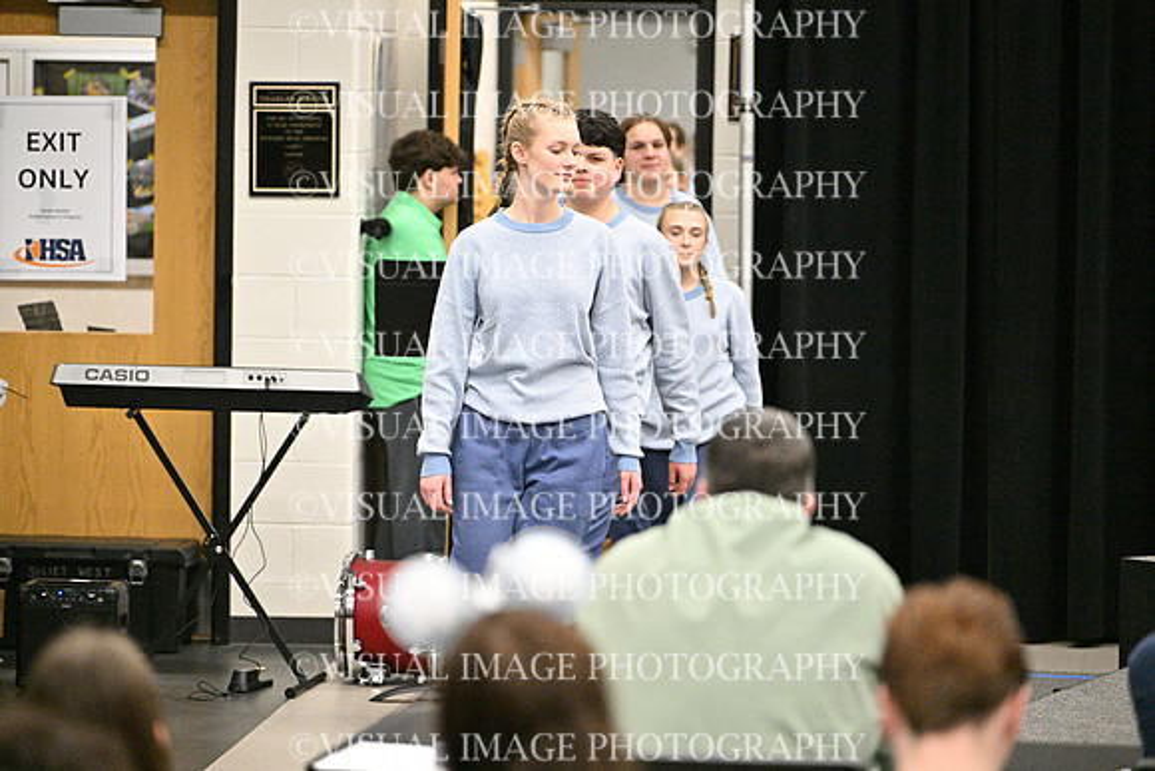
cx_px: 578
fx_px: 4813
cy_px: 386
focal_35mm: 150
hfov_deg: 13.7
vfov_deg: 9.2
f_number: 2.8
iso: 12800
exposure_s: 1/1000
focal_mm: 150
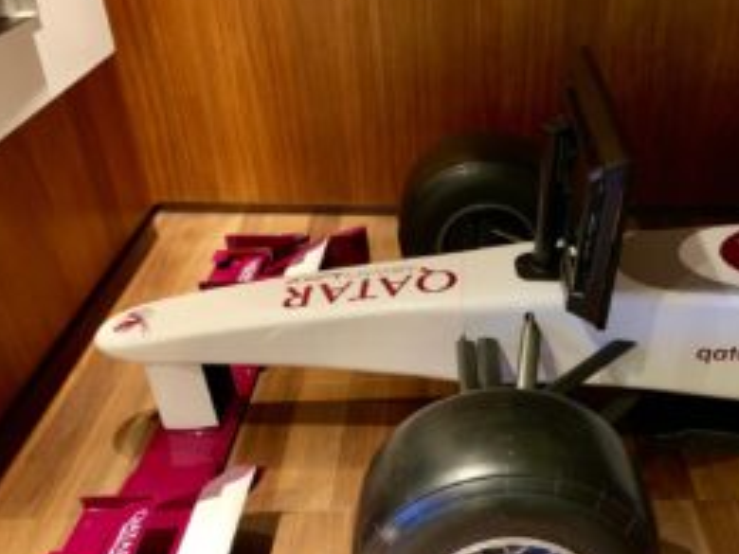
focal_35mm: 36
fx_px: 769
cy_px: 338
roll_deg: -1.3
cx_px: 497
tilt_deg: -33.4
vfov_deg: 39.5
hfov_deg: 50.4
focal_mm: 4.25
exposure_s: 1/25
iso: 640
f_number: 1.8
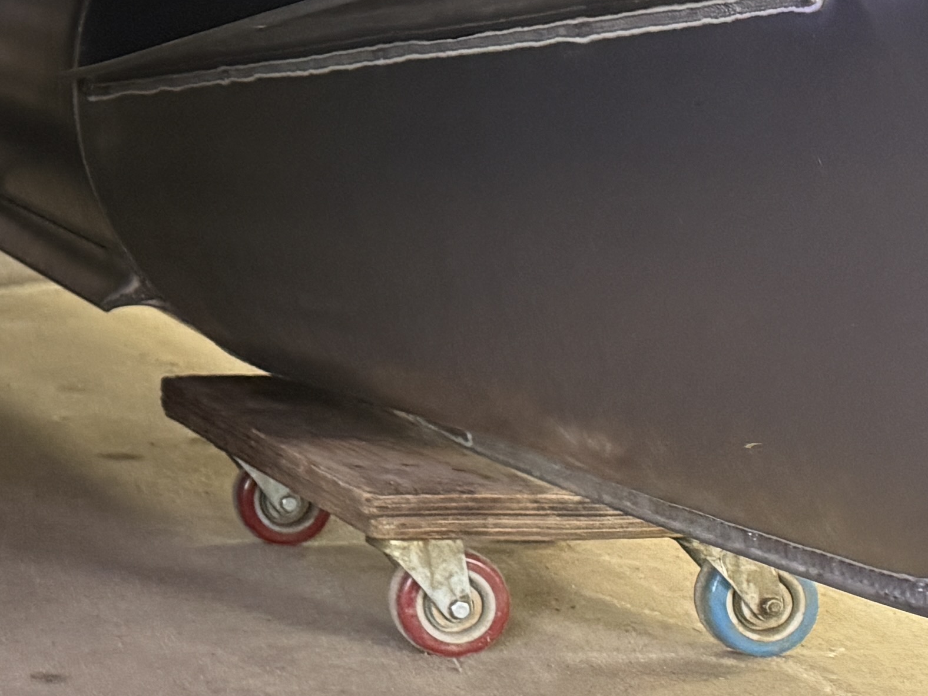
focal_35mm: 87
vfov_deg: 16.6
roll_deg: +1.3
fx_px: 2332
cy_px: -8
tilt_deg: -2.0
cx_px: -721
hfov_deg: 18.1
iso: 320
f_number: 1.78
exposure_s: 1/60
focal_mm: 6.76
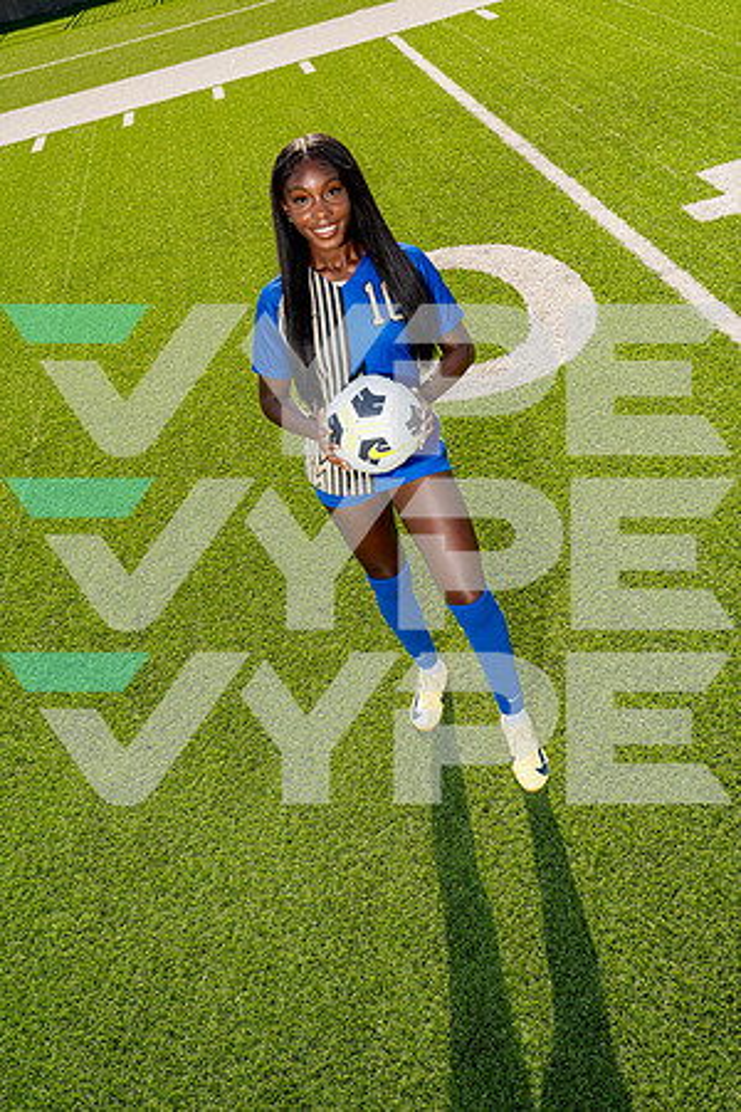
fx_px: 1111
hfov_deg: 36.9
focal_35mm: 36
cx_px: 370
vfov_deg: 53.1
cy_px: 556
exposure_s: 1/250
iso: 320
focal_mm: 36
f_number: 10
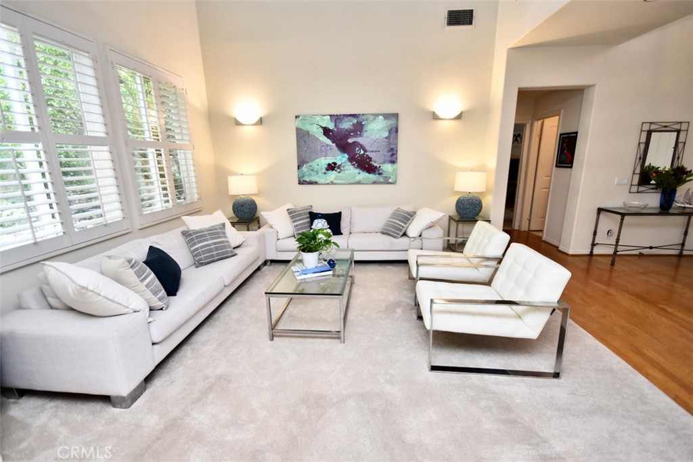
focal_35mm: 15
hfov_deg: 100.4
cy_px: 231
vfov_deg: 77.3
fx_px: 289
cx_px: 346
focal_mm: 10
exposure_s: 1/200
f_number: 4
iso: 800
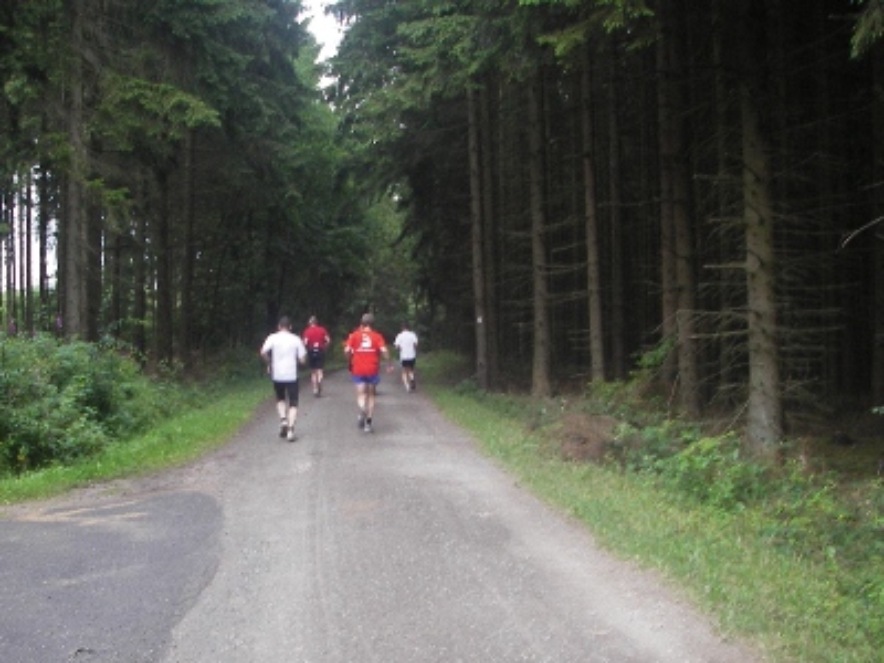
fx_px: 970
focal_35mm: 38
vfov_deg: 37.7
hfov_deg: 49.0
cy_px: 332
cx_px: 442
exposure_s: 1/40
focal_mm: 6.3
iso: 50
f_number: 3.3
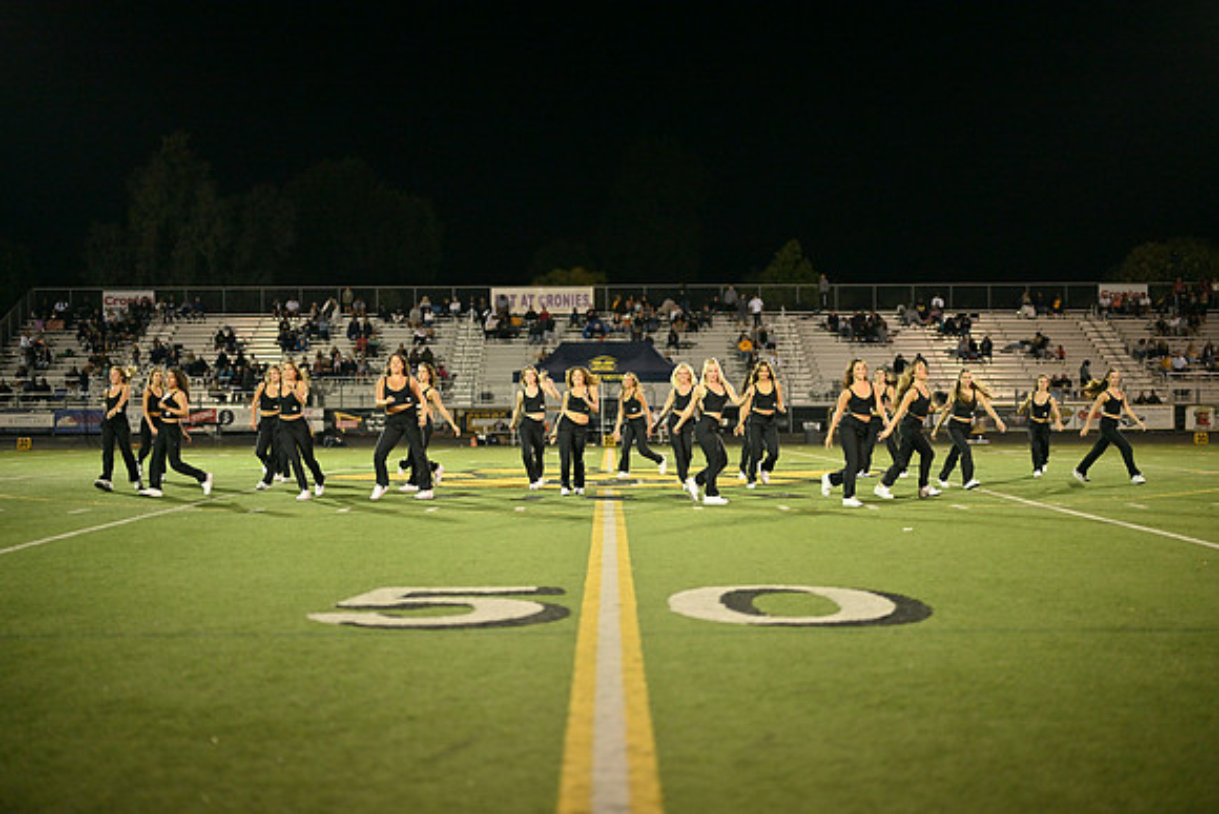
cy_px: 407
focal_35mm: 50
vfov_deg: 27.0
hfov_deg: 39.6
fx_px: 1693
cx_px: 610
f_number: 1.2
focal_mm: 50
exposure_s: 1/500
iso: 500
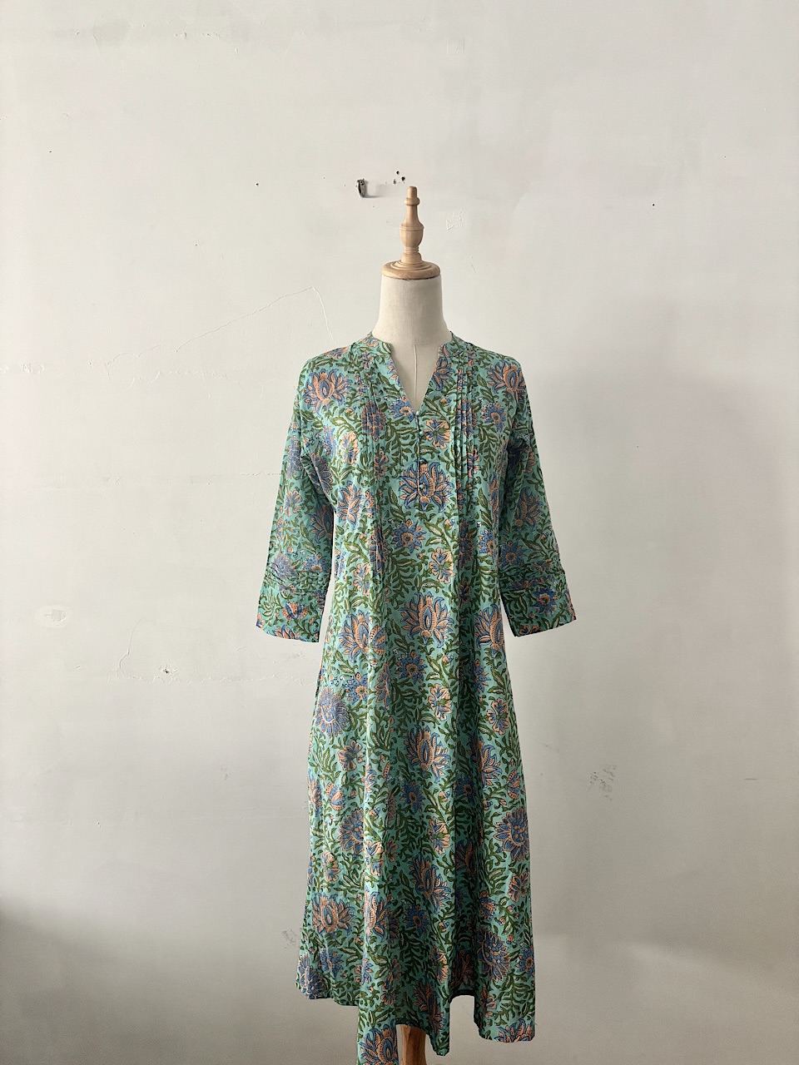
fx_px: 800
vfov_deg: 67.3
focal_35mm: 26
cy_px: 532
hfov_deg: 53.1
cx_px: 400
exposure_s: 1/60
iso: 250
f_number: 1.6
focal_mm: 5.96
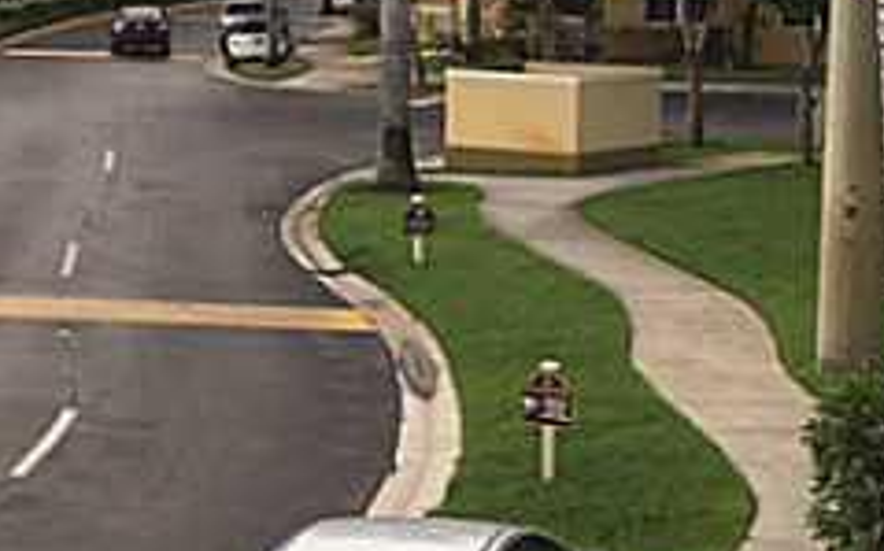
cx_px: -67
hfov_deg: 19.4
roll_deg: -0.3
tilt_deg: -6.9
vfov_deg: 12.7
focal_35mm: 103
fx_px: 2480
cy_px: 166
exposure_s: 1/156
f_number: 2.2
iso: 32
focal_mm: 4.15
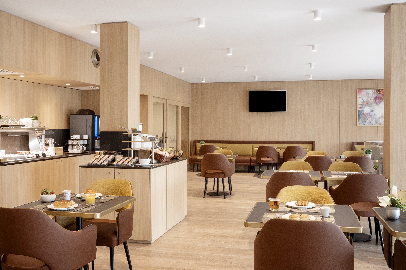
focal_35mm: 36
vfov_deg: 36.9
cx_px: 203
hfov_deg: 53.1
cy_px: 135
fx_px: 406
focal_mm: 24
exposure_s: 1/13
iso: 800
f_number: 8
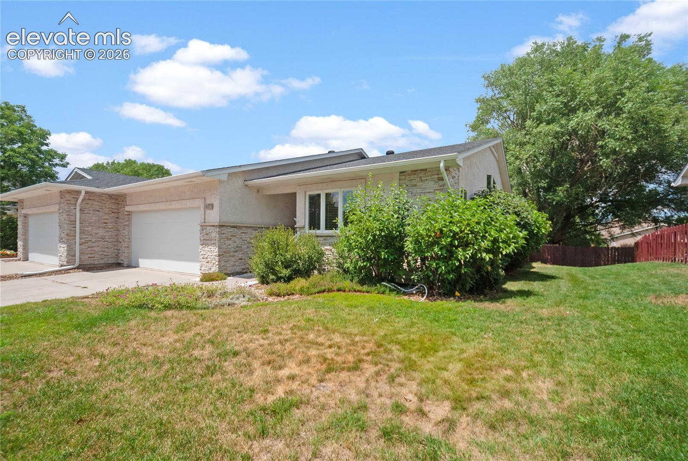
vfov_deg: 77.5
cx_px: 344
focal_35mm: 15
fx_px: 287
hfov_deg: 100.3
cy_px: 230
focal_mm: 10
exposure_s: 1/1600
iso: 200
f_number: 3.5
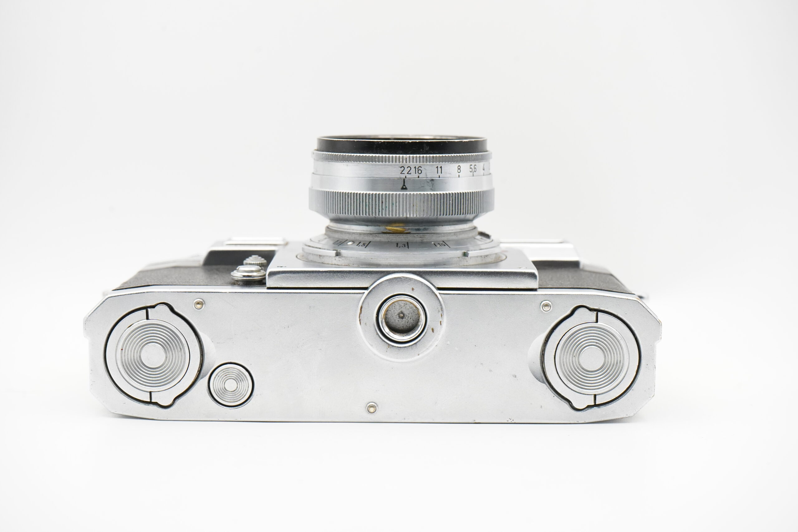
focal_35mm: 65
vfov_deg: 20.9
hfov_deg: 31.0
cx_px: 399
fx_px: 1441
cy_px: 266
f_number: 11
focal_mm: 65
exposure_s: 1/125
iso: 4000
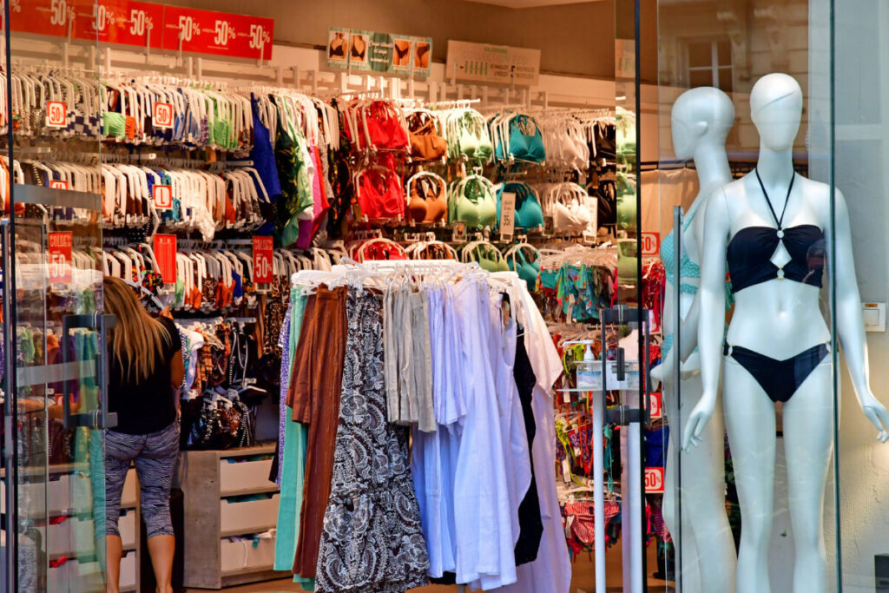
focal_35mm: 102
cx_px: 444
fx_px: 2519
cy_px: 296
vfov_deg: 13.4
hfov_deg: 20.0
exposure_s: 1/320
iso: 800
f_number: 9
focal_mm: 68
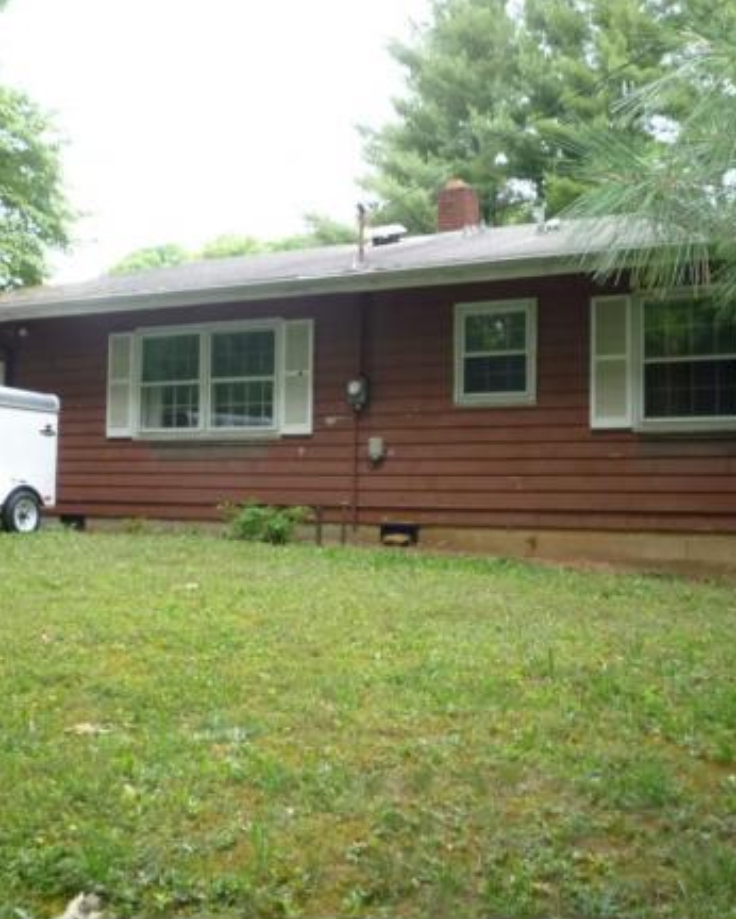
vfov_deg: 47.9
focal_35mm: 38
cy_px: 460
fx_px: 1034
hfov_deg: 39.1
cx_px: 408
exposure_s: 1/30
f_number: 3.3
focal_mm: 5.2
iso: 200
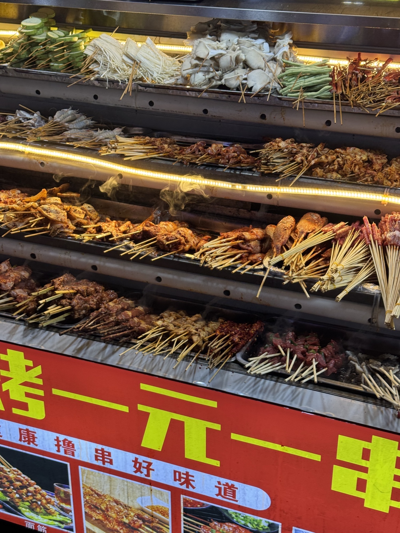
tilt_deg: -27.4
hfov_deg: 30.3
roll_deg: -2.8
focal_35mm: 48
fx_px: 740
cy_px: 266
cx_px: 200
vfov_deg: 39.7
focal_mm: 6.76
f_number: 1.78
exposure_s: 1/102
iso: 64
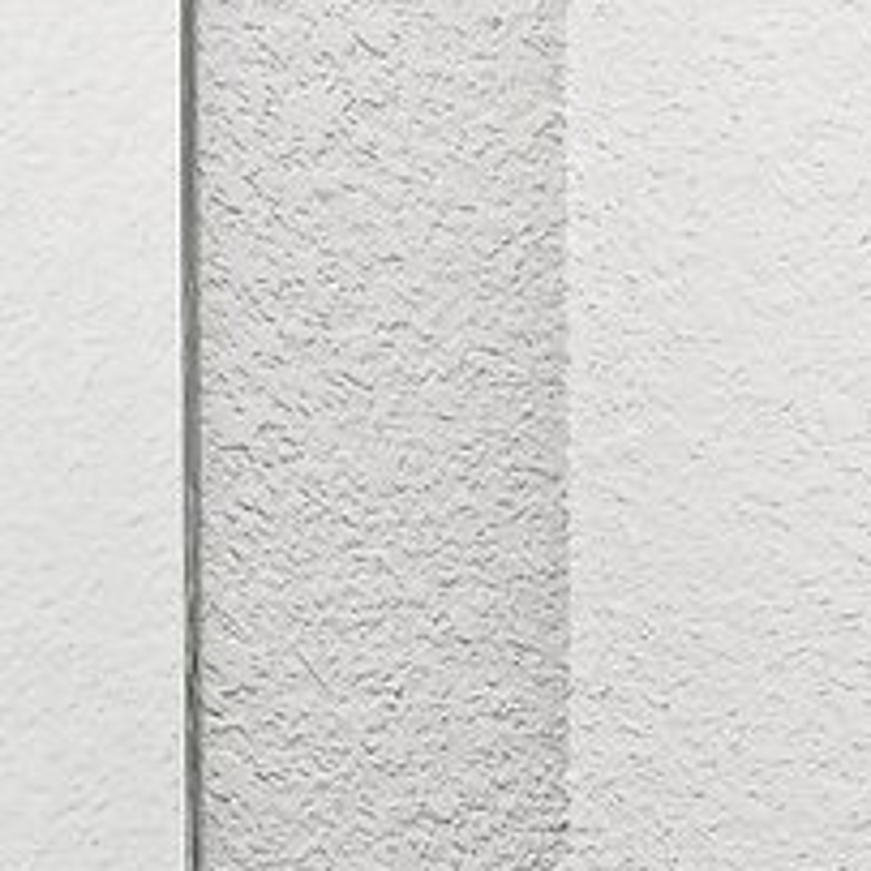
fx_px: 3416
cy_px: 1989
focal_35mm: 120
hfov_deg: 11.3
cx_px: 2300
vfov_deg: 12.1
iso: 400
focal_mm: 14
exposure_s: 1/15
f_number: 8
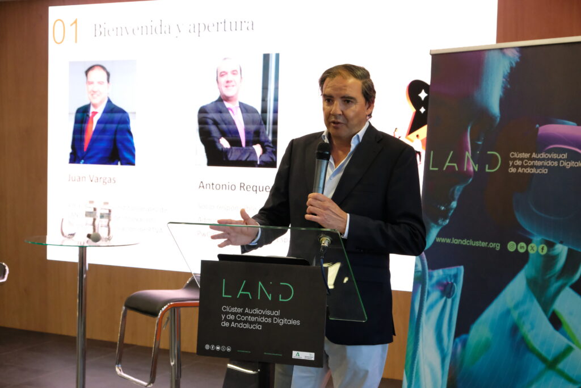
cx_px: 290
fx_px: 872
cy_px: 194
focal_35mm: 54
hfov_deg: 36.9
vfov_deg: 25.1
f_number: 5
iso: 6400
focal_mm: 35.8
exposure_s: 1/250
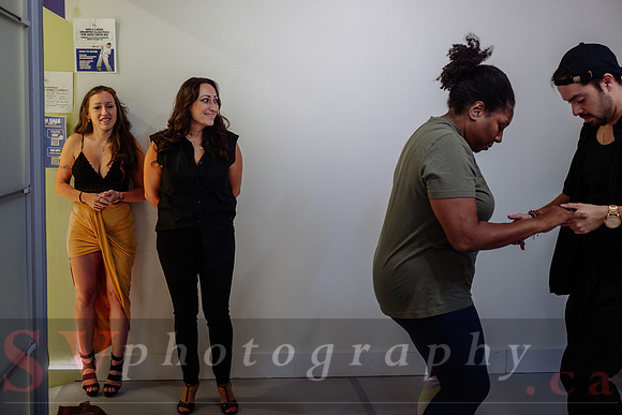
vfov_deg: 32.7
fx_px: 707
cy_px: 207
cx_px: 302
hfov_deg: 47.5
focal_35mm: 41
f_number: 2.8
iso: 1600
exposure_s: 1/160
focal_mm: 39
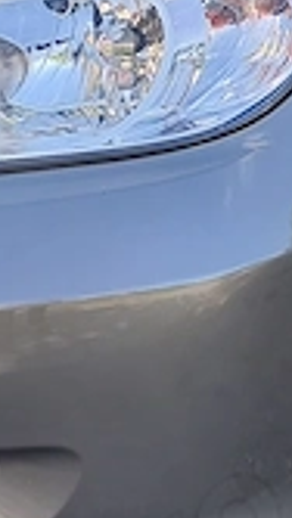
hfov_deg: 8.0
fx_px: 2064
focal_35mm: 150
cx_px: 311
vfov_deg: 14.1
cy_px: -16
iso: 50
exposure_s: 1/312
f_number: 1.65
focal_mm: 6.14
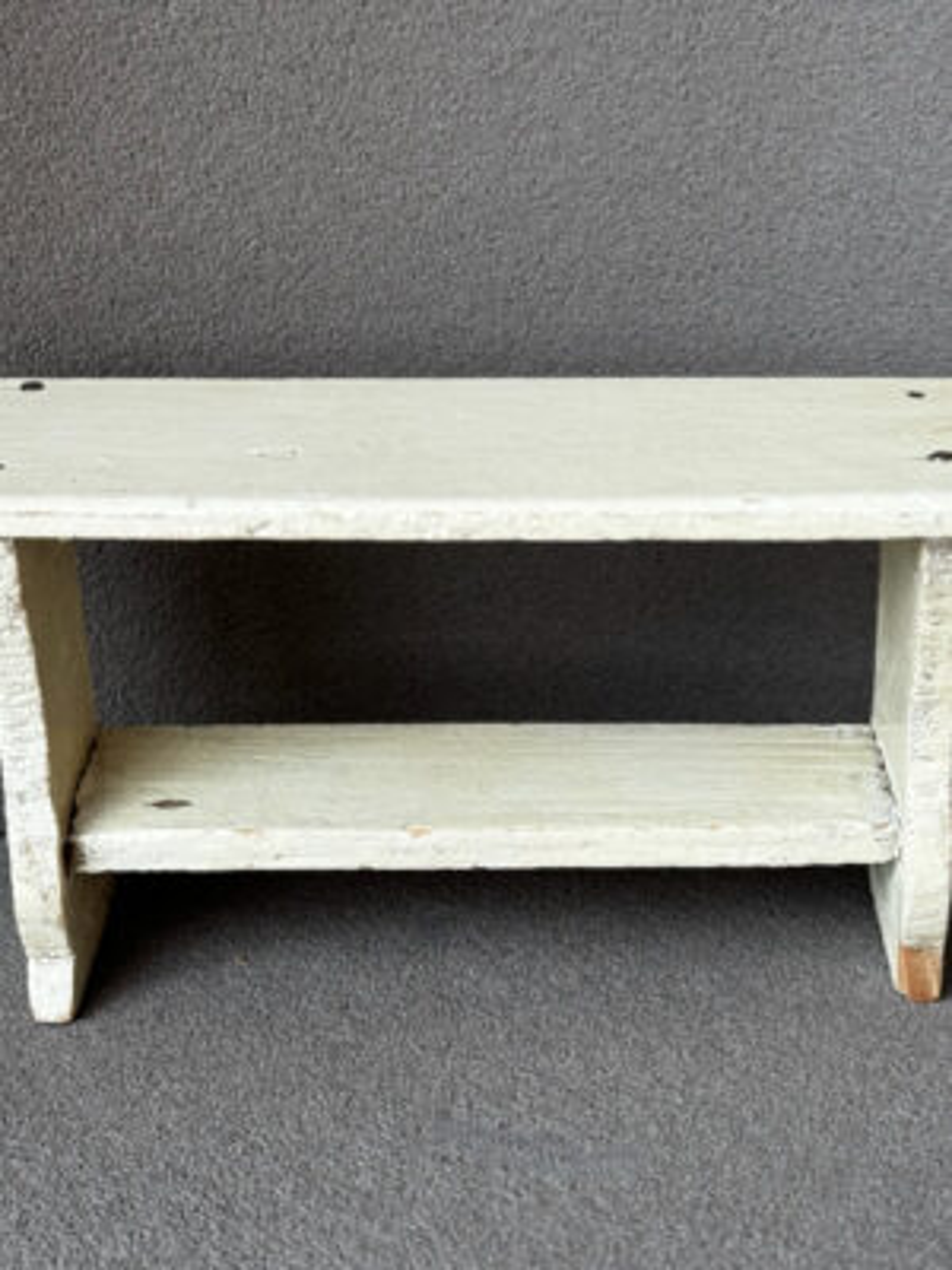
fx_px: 1760
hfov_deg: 30.3
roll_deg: +1.9
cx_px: 476
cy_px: 635
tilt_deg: -26.7
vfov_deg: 39.7
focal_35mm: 48
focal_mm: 6.76
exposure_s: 1/172
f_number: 1.78
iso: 80
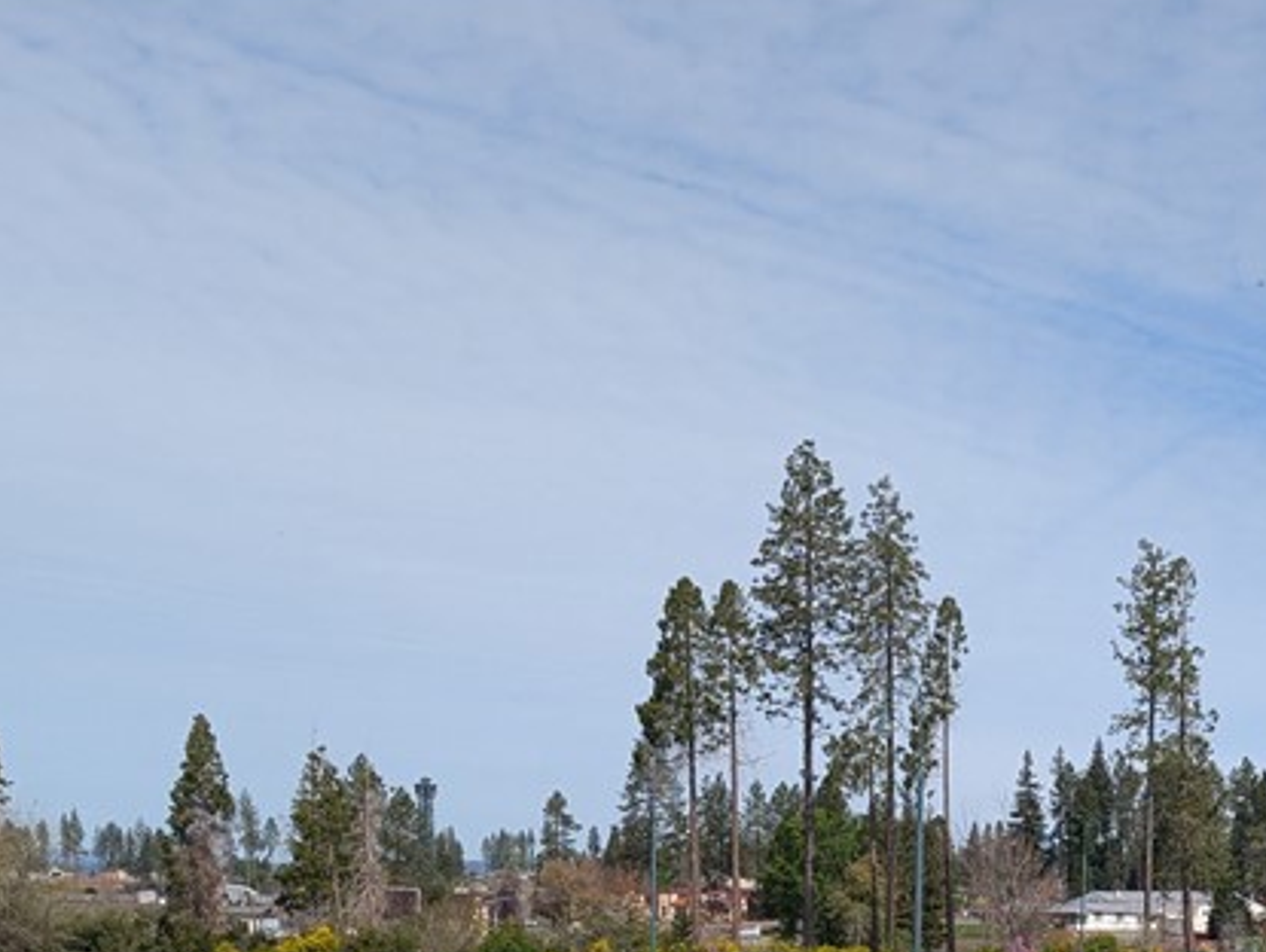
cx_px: 1158
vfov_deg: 22.8
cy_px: 1141
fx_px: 2160
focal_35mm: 59
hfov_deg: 31.1
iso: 21
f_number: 1.68
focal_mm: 6.9
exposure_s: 1/1103
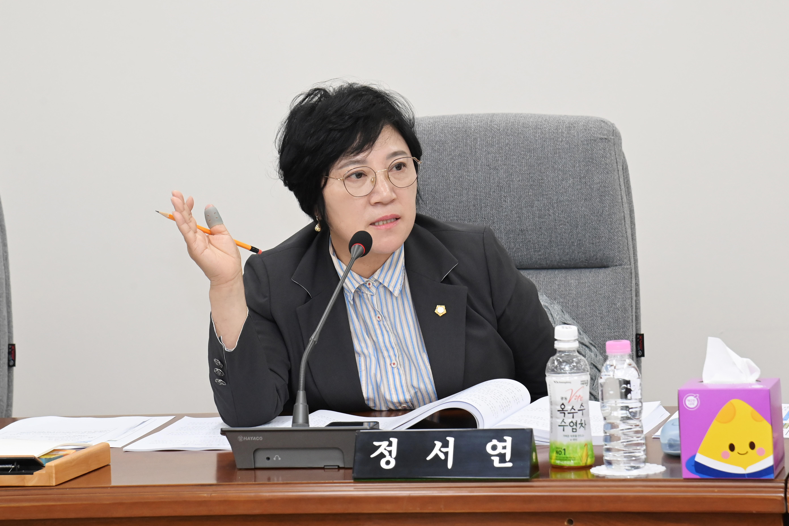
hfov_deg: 17.1
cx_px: 394
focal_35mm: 120
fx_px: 2630
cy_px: 263
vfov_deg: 11.4
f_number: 7.1
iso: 3200
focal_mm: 120
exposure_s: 1/250
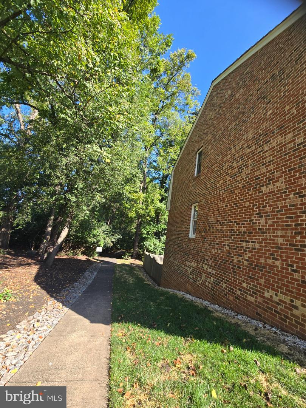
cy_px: 204
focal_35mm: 13
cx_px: 153
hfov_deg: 89.9
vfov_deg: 106.2
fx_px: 153
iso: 50
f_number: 2.2
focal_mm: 2.2
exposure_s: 1/500
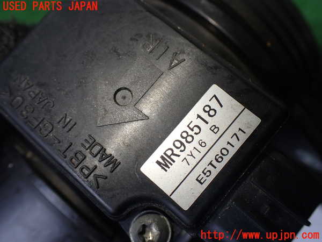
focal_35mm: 30
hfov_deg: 60.0
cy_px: 121
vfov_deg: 46.8
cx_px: 161
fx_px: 279
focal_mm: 5.4
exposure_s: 1/125
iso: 125
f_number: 2.3
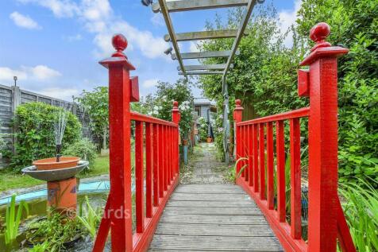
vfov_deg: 51.3
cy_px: 126
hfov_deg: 71.5
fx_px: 262
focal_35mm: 25
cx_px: 189
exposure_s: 1/80
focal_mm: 17
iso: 160
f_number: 8
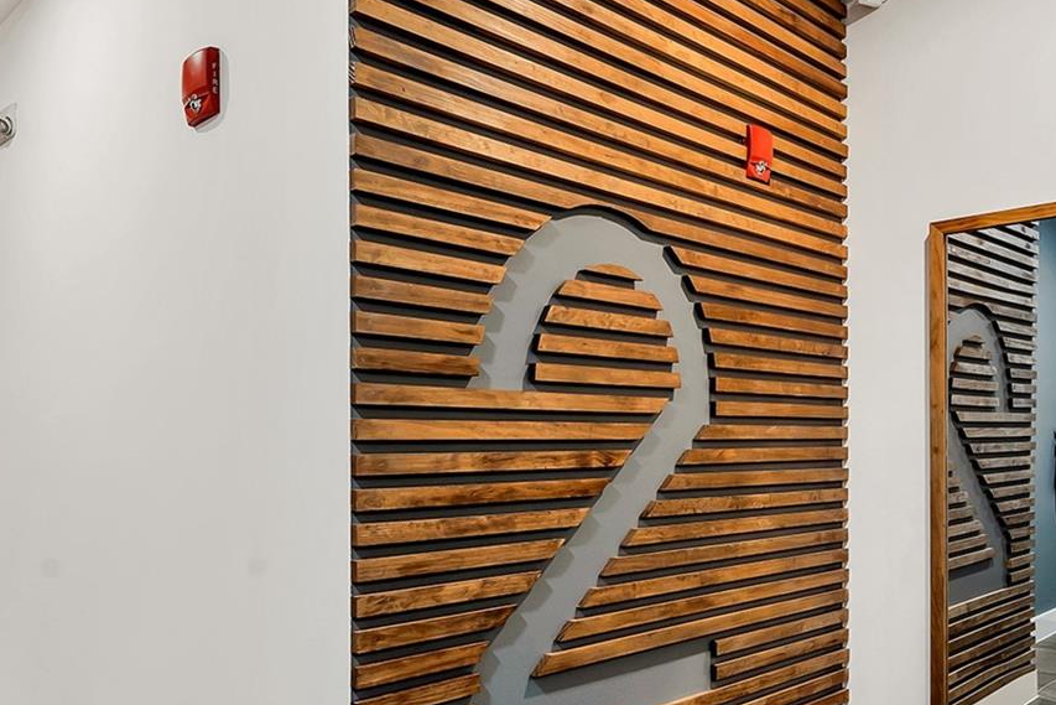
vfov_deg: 43.1
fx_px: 880
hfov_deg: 61.4
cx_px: 426
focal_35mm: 30
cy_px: 465
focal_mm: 16
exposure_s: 1/3
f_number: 8
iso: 250
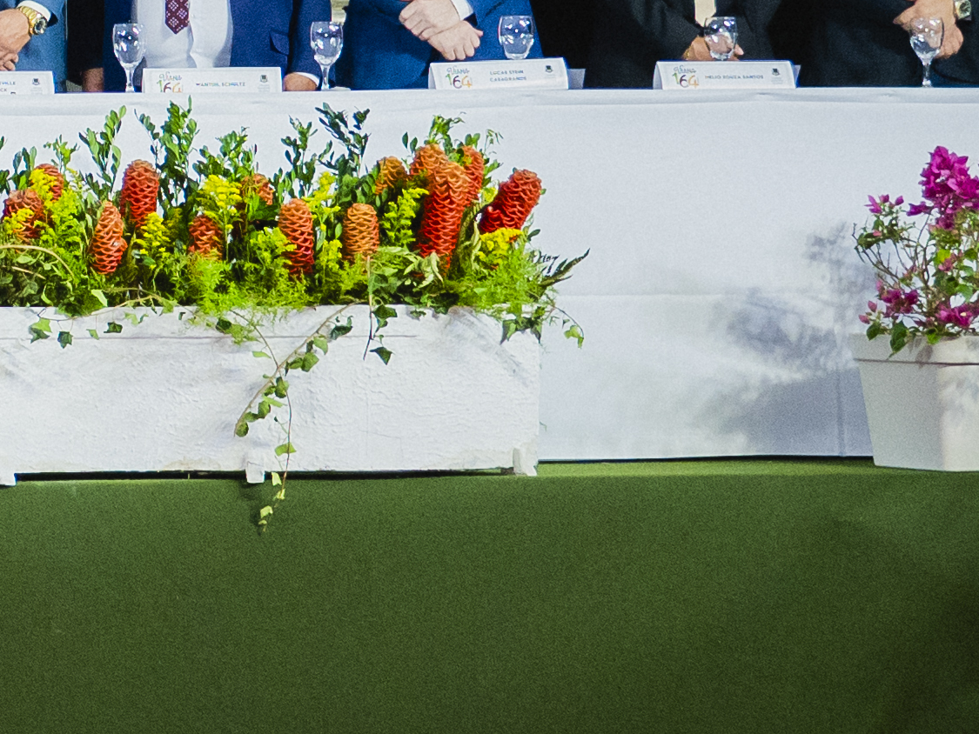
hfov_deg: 11.4
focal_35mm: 155
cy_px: 82
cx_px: -1011
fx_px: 4384
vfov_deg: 9.5
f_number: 3.2
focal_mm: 30
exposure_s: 1/250
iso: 2500
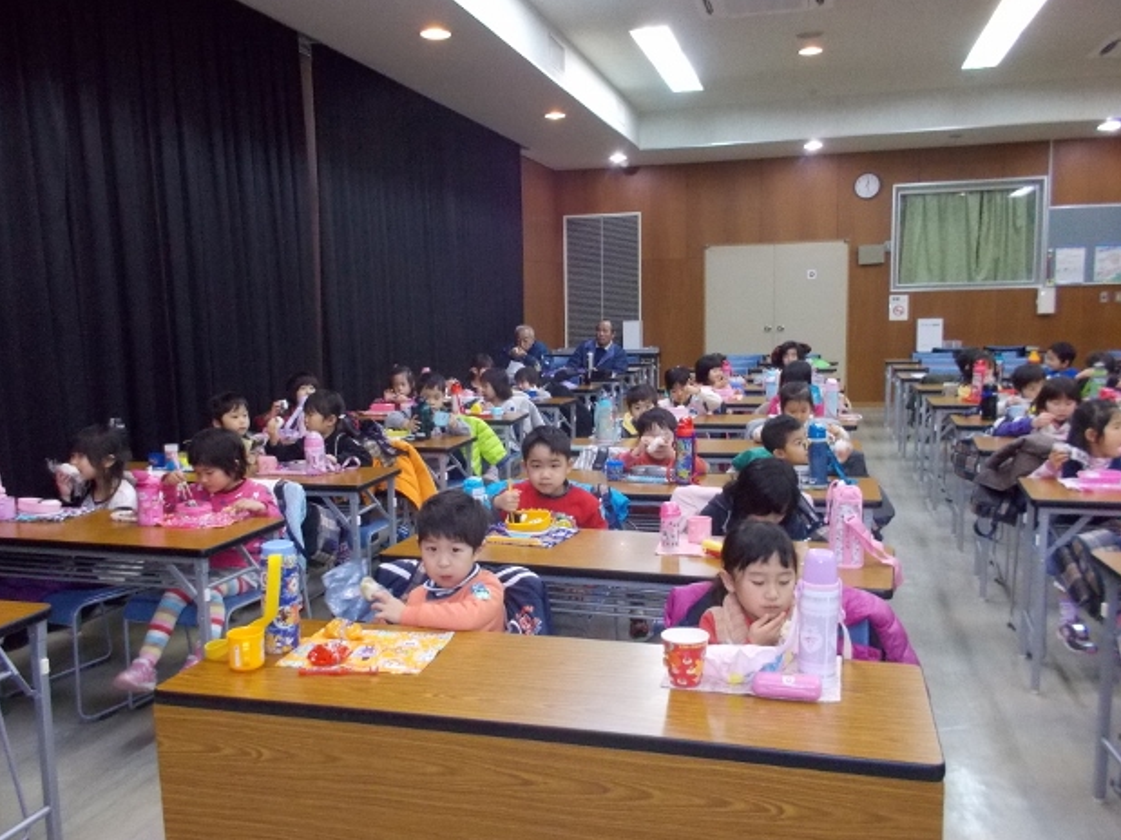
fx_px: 971
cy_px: 425
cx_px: 543
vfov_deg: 46.8
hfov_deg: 60.0
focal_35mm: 30
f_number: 3.3
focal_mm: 4.1
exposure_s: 1/30
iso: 500
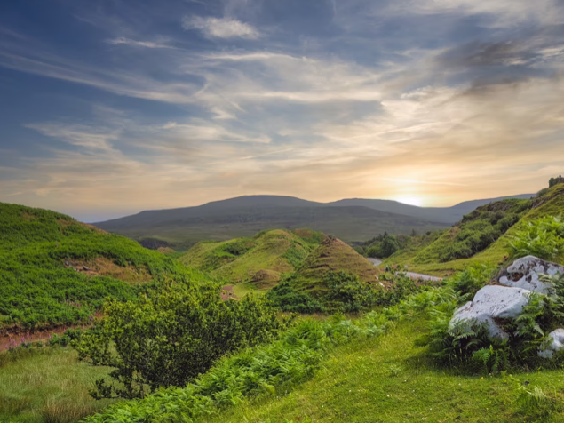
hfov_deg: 53.9
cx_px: 252
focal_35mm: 34
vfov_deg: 41.7
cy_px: 243
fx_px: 554
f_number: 1.73
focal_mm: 4.38
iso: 63
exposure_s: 1/2924
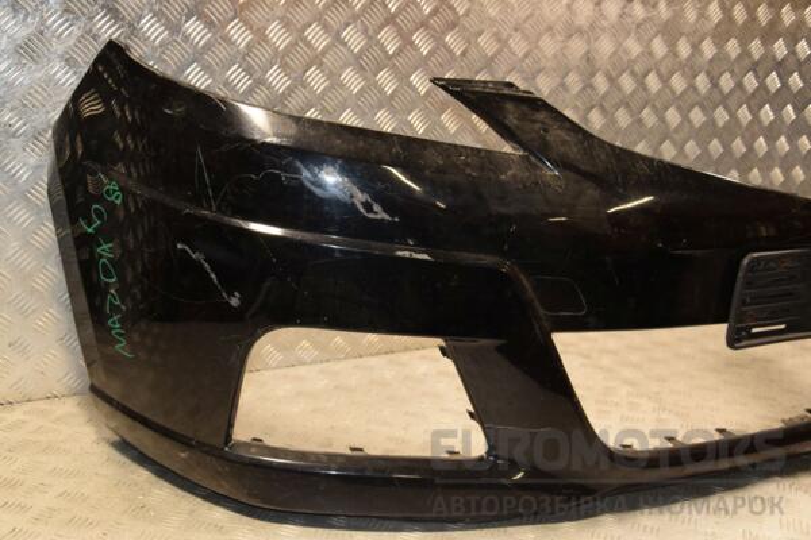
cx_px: 406
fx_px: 1014
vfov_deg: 29.9
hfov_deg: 43.6
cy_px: 270
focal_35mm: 45
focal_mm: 30
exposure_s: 1/160
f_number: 5
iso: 800
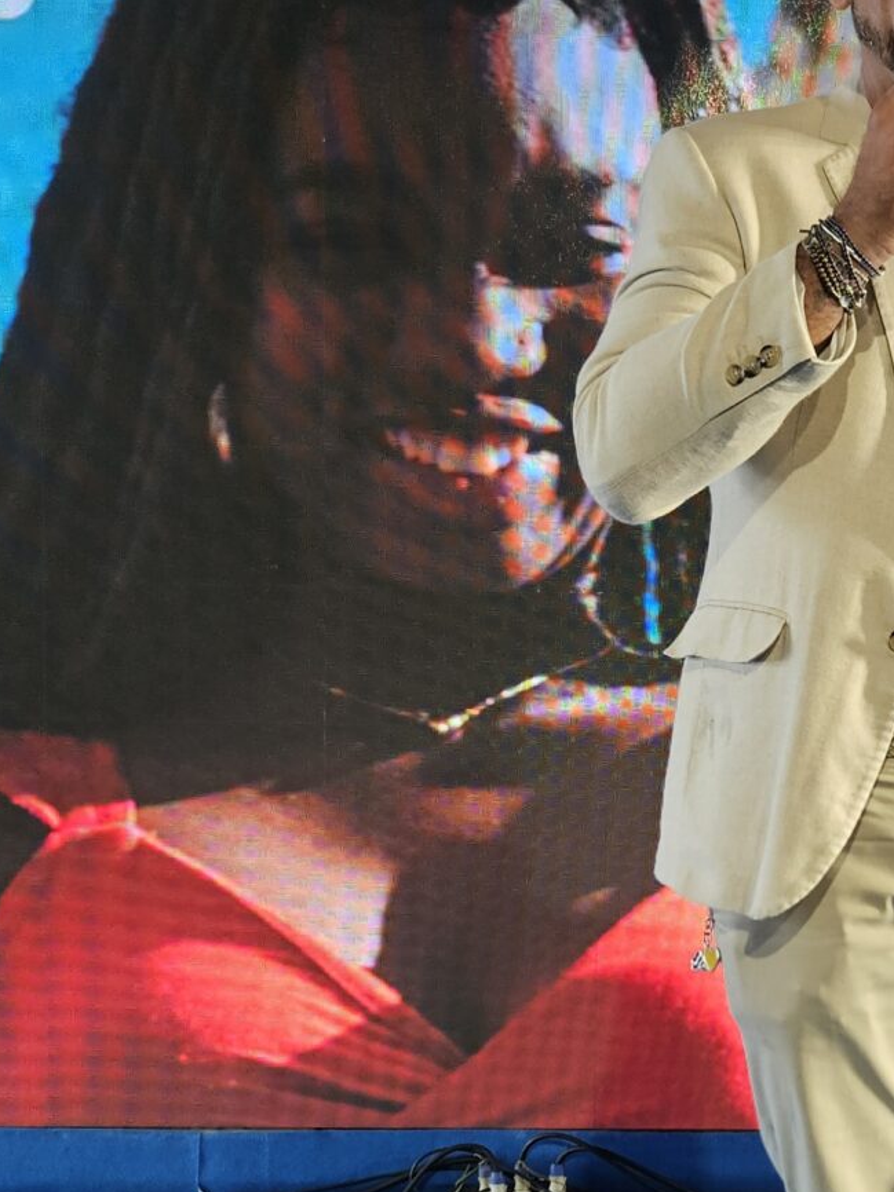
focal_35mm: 68
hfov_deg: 21.1
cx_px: 831
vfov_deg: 28.2
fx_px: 2343
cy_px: 880
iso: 50
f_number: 1.8
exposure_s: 1/60
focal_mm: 5.4
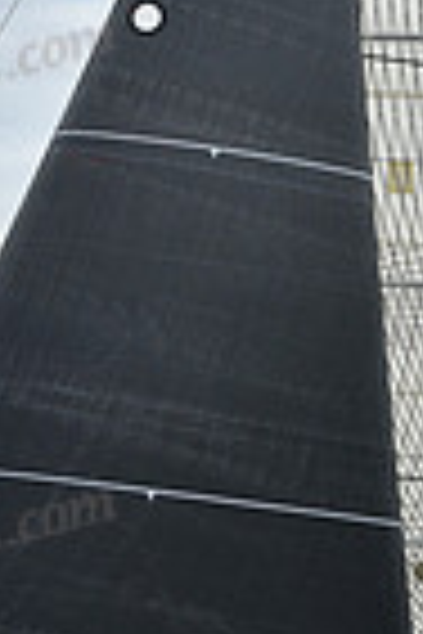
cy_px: 274
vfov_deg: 7.2
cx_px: 349
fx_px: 5076
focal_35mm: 288
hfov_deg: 4.8
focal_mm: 70
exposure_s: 1/800
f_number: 10
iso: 250
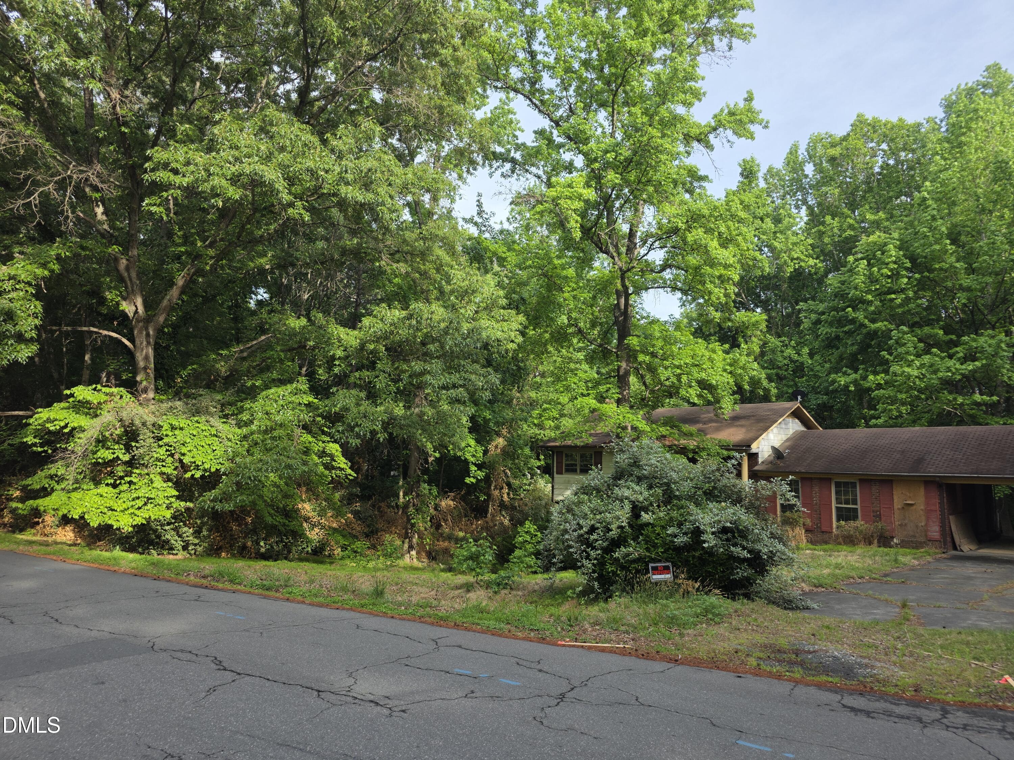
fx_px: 674
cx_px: 507
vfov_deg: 58.9
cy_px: 380
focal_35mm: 23
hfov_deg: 73.9
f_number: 1.7
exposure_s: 1/1925
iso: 80
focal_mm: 6.3
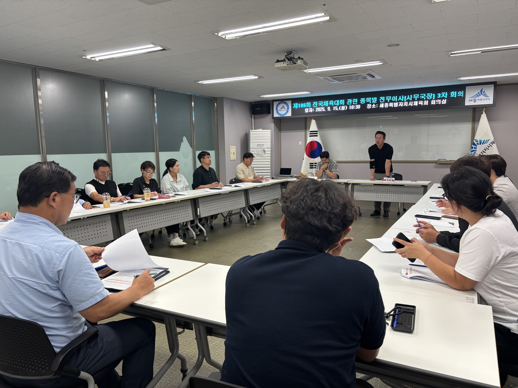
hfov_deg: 67.3
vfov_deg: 53.1
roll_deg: +0.5
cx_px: 259
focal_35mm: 26
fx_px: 389
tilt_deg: -6.7
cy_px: 194
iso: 125
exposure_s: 1/120
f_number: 1.6
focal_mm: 5.96
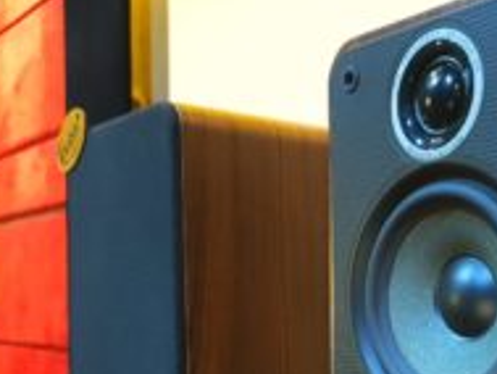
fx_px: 790
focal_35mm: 55
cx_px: 402
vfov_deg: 25.9
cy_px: 321
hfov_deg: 33.8
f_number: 1.5
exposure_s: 1/25
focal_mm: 4.3
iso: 500
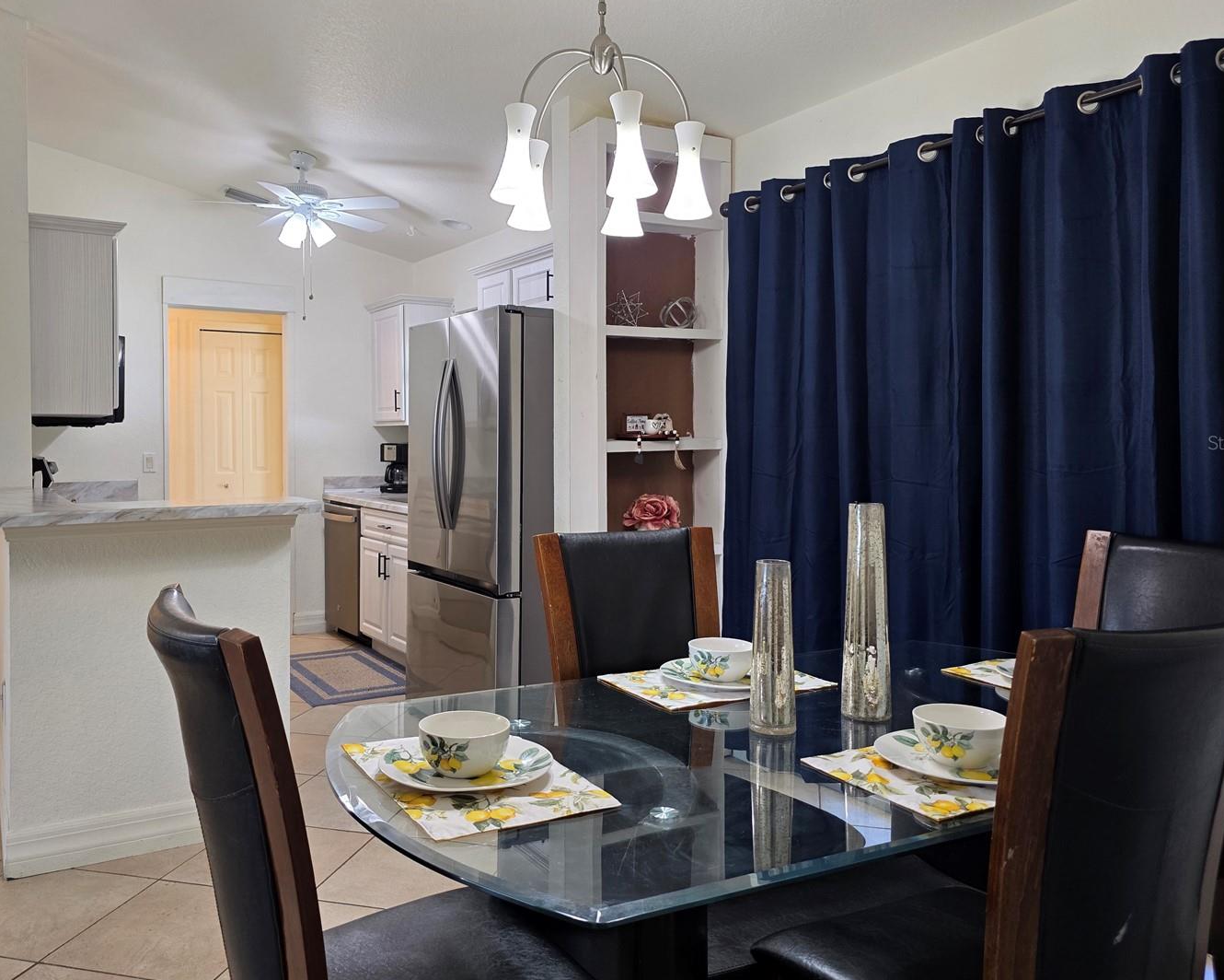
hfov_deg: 64.0
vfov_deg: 53.1
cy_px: 442
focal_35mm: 27
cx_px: 559
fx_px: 978
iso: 200
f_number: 1.7
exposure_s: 1/120
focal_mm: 6.3
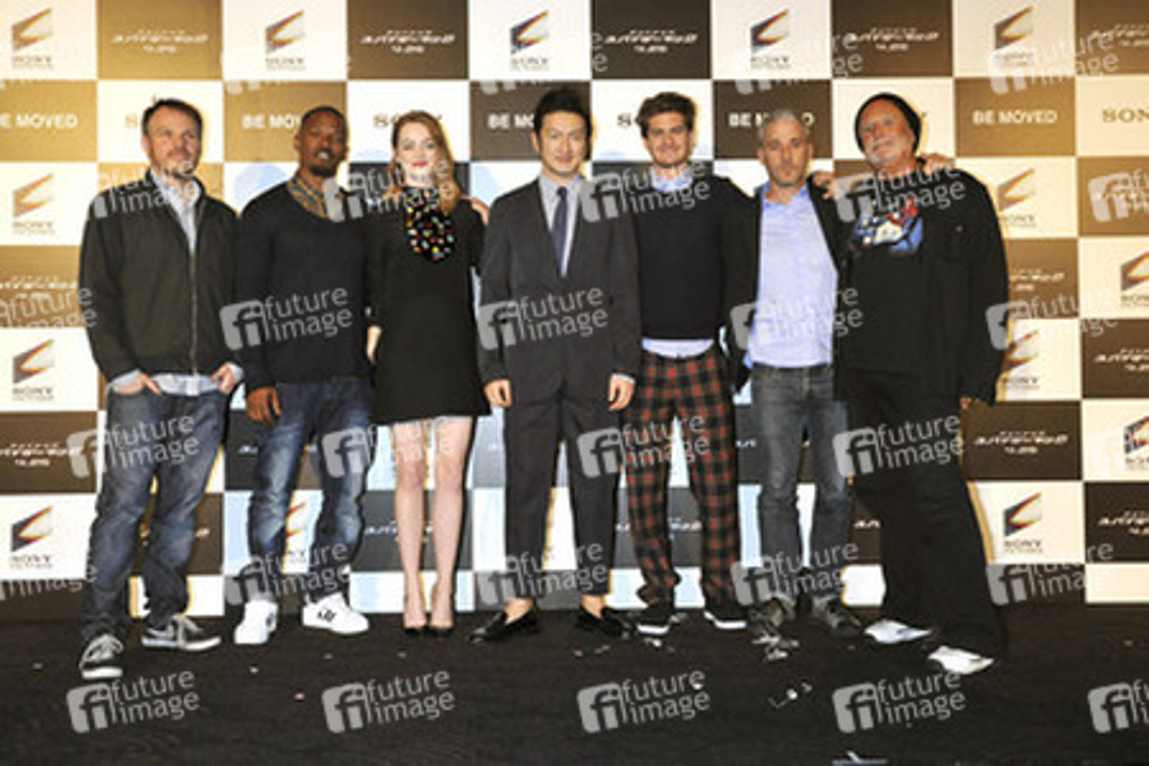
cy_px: 383
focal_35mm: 35
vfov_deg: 37.9
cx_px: 574
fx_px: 1117
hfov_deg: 54.4
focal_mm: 35
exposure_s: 1/250
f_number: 5.6
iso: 2000
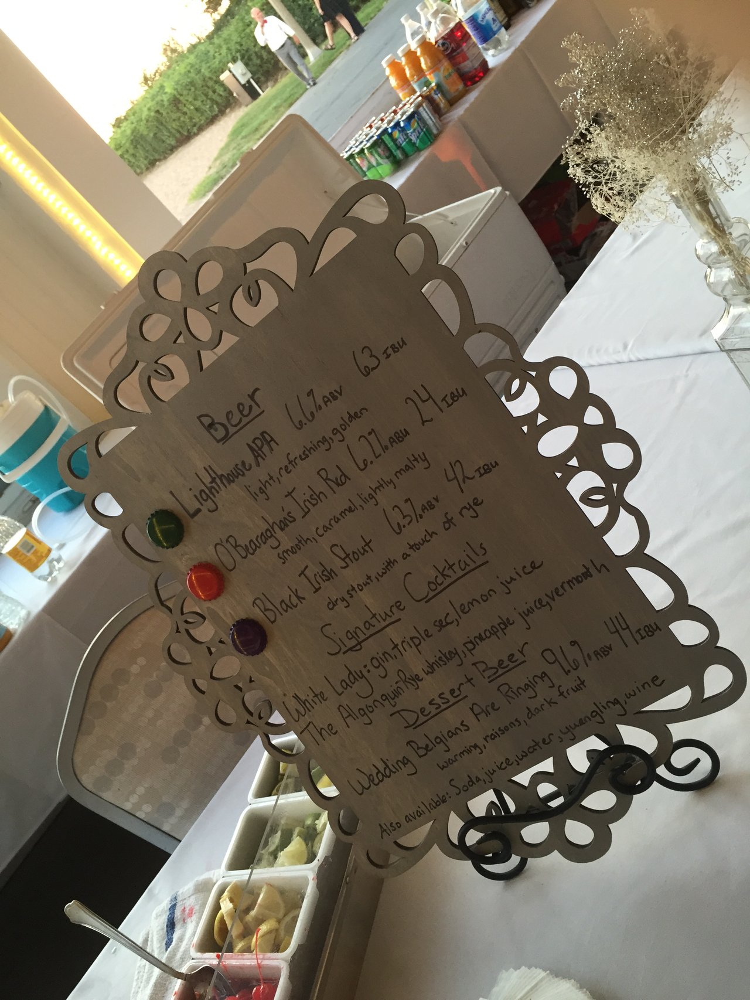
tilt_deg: -25.6
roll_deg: +43.8
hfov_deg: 48.2
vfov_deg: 61.7
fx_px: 838
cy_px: 500
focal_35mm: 29
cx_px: 375
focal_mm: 4.15
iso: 80
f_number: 2.2
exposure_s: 1/30
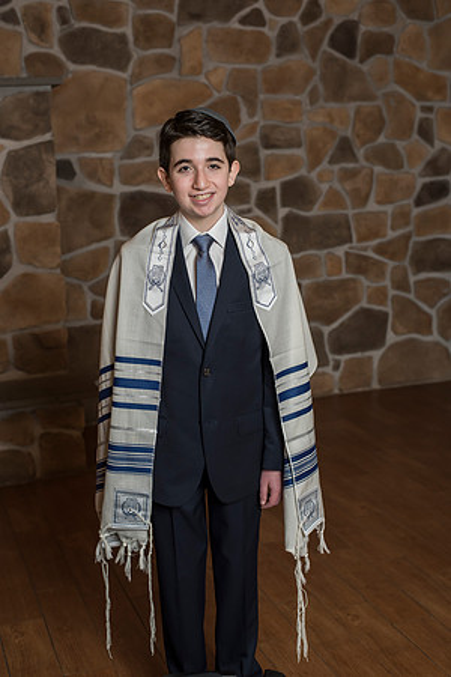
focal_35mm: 50
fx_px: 940
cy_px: 338
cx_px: 226
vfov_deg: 39.6
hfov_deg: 27.0
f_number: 4
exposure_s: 1/200
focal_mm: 50
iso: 800
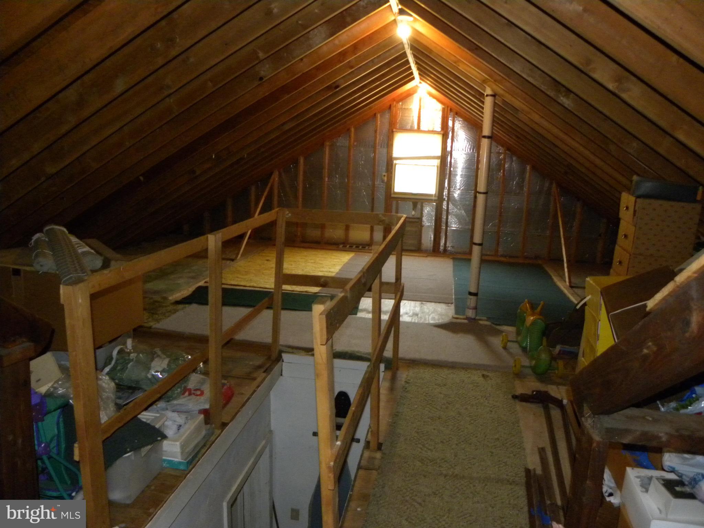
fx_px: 529
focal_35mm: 26
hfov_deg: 67.3
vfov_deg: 53.1
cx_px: 352
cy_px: 264
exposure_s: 1/30
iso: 400
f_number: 2.8
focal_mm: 4.6
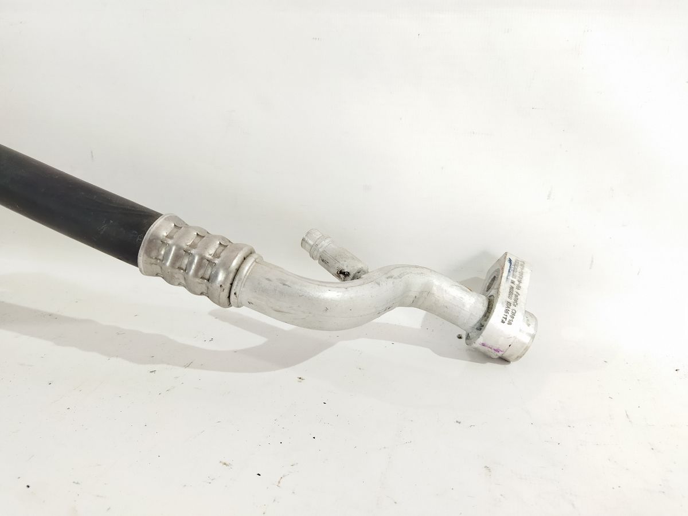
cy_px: 258
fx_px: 537
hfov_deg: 65.3
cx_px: 344
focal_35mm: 27
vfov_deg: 51.4
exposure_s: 1/50
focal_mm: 4.71
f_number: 1.79
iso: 231
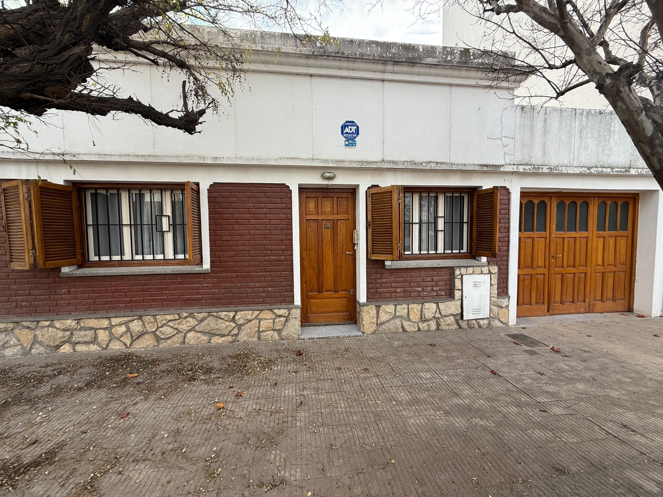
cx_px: 332
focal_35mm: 14
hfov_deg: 102.1
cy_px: 248
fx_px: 268
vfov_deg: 85.7
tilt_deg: -2.9
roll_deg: +1.2
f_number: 2.2
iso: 50
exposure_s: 1/269
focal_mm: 2.22
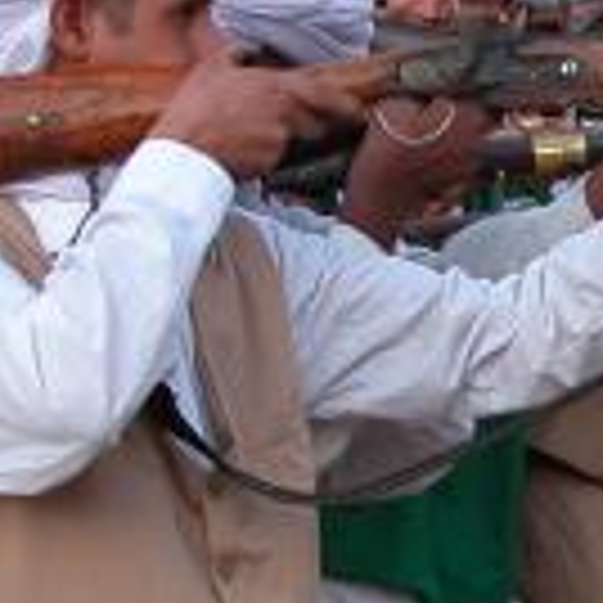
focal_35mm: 185
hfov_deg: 9.3
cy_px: 405
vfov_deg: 9.4
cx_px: 783
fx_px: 3646
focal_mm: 8.9
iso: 100
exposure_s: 1/87.8
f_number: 3.5
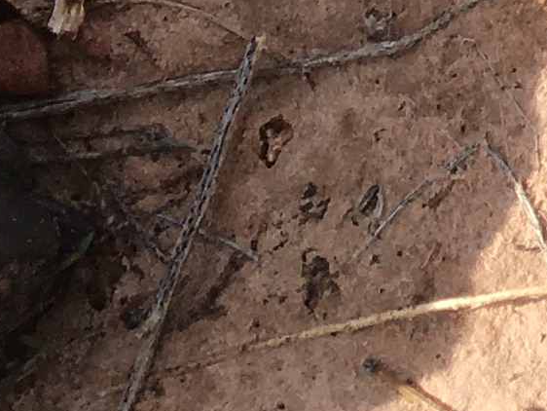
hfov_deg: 8.1
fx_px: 3288
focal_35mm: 208
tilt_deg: -72.2
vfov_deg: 6.7
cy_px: -634
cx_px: 1667
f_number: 2.2
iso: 25
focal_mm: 4.15
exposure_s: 1/1083
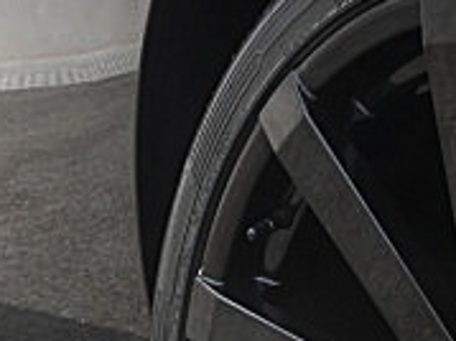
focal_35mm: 129
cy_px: 522
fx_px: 1698
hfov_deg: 15.3
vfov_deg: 11.0
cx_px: 273
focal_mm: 6.3
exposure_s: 1/100
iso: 50
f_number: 2.8
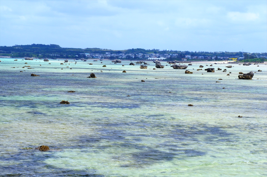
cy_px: 88
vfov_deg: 16.5
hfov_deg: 24.6
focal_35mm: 82
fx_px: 611
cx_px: 134
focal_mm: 55
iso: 200
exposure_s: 1/250
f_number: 13
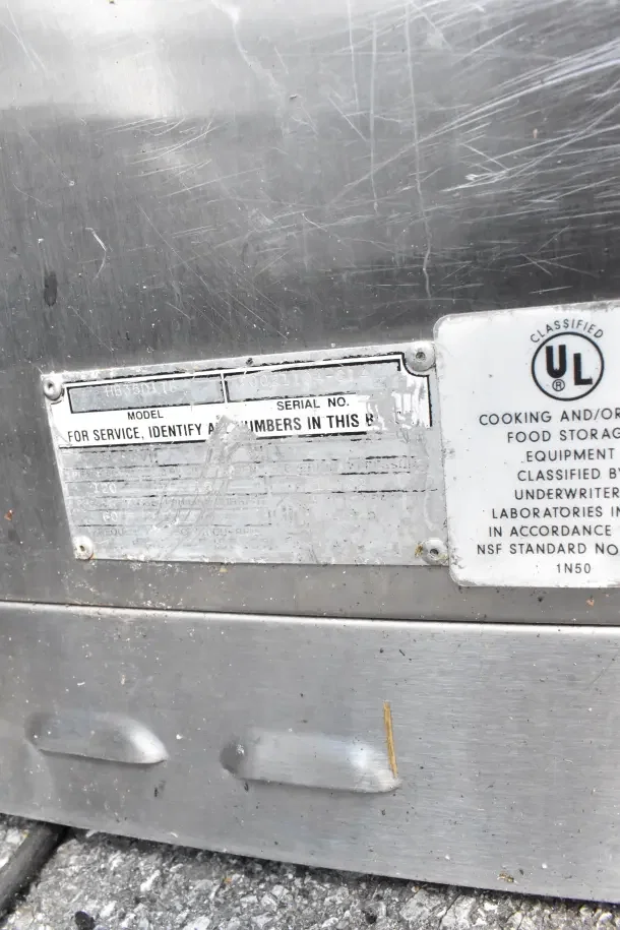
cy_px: 465
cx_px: 310
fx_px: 697
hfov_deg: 47.9
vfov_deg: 67.4
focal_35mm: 27
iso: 6400
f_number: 13
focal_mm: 18
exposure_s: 1/640
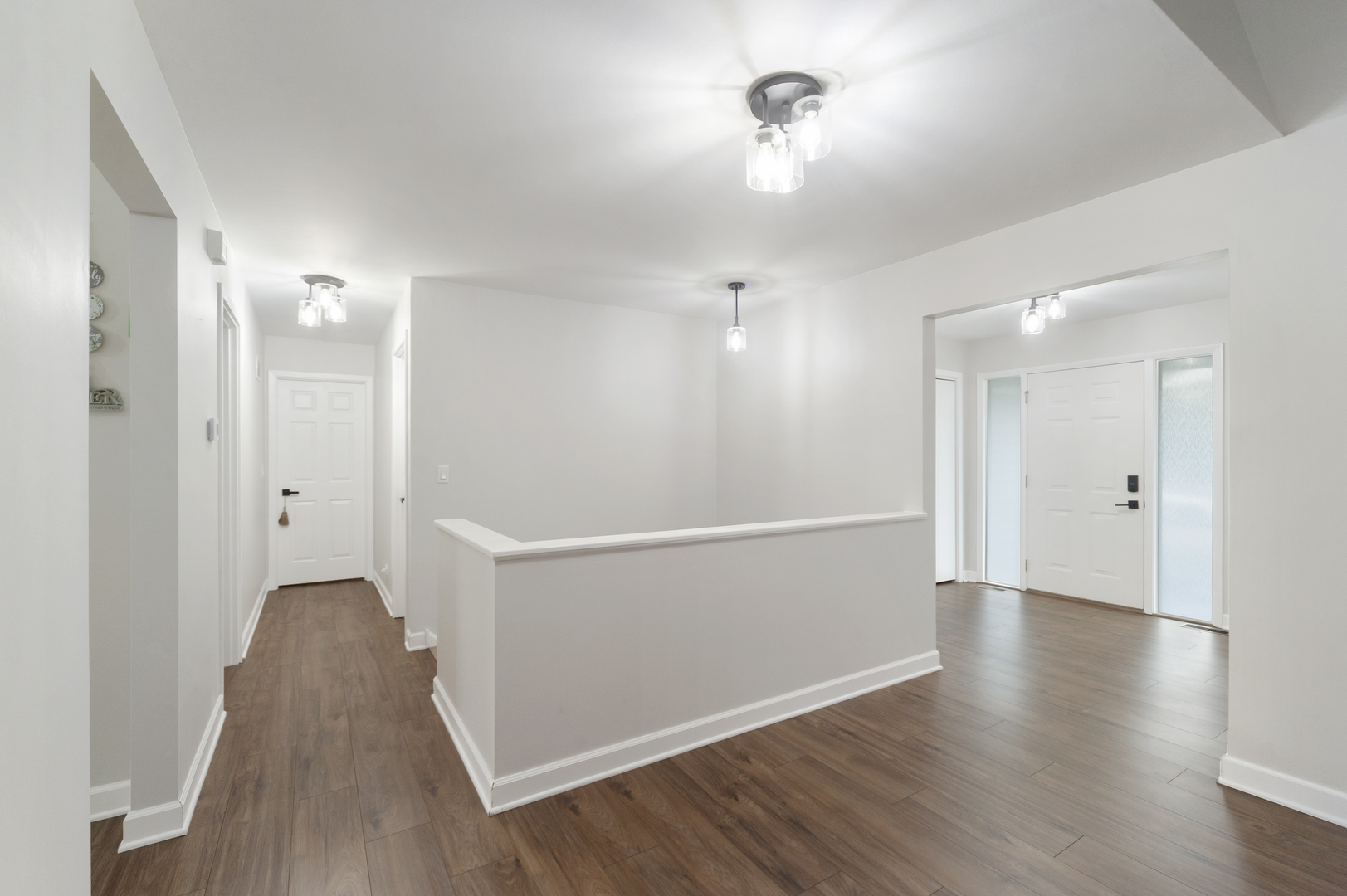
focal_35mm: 15
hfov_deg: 100.4
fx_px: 561
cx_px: 674
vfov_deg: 77.3
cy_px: 448
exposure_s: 1/20
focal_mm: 15
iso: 400
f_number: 8
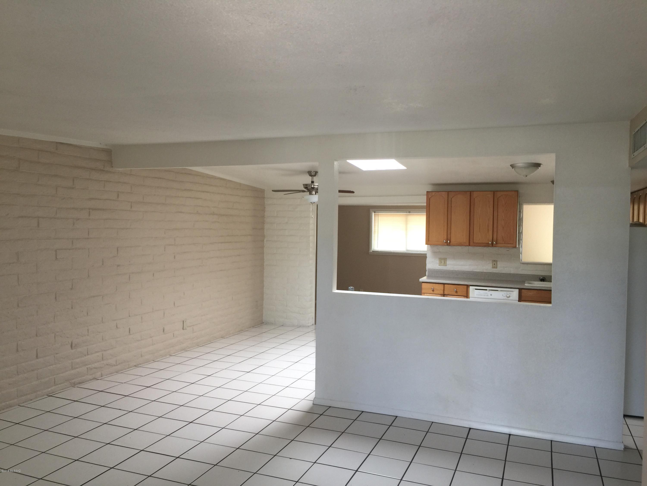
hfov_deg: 61.7
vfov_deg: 48.2
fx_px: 542
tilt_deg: -0.8
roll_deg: -1.5
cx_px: 324
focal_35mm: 29
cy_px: 243
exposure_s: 1/40
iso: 32
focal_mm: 4.15
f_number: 2.2
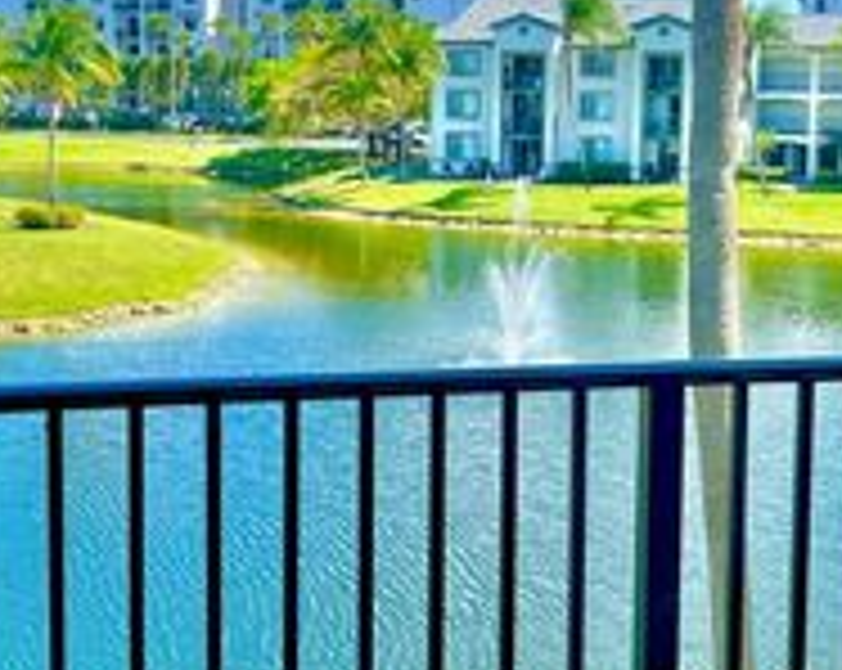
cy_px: 281
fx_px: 1692
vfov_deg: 22.4
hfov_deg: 27.9
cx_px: 441
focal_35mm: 68
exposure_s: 1/2545
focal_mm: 5.1
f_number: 1.6
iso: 32
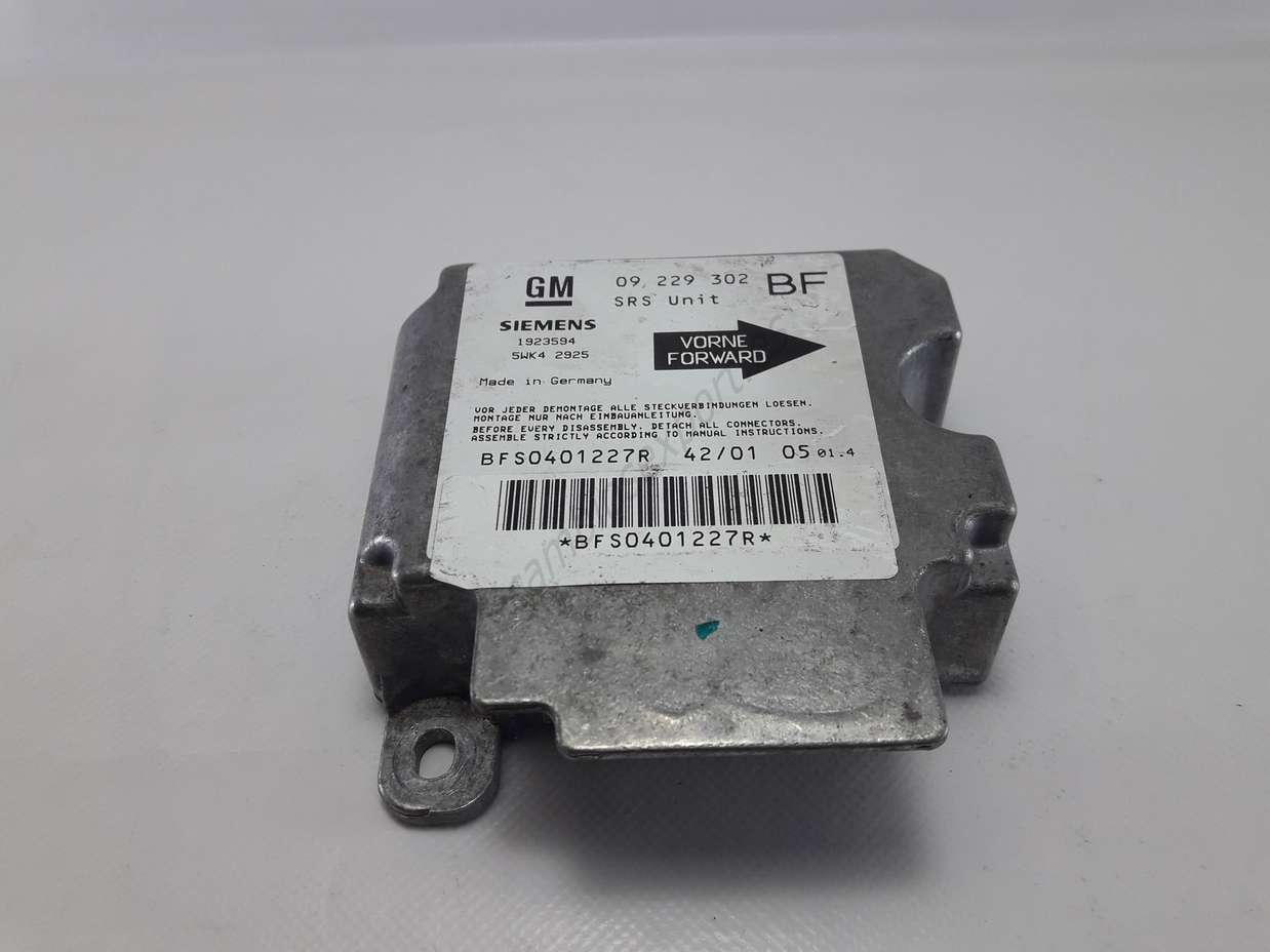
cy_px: 476
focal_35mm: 28
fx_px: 1027
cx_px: 635
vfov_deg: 49.7
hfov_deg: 63.5
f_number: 1.9
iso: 50
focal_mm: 3.7
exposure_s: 1/100
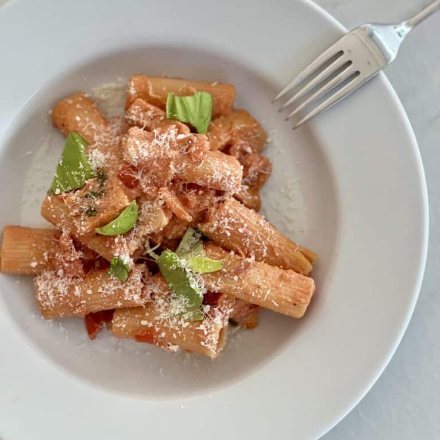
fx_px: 1309
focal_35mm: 91
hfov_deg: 19.1
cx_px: 220
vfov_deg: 19.1
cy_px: 179
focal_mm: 9
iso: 100
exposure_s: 1/121
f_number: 2.8
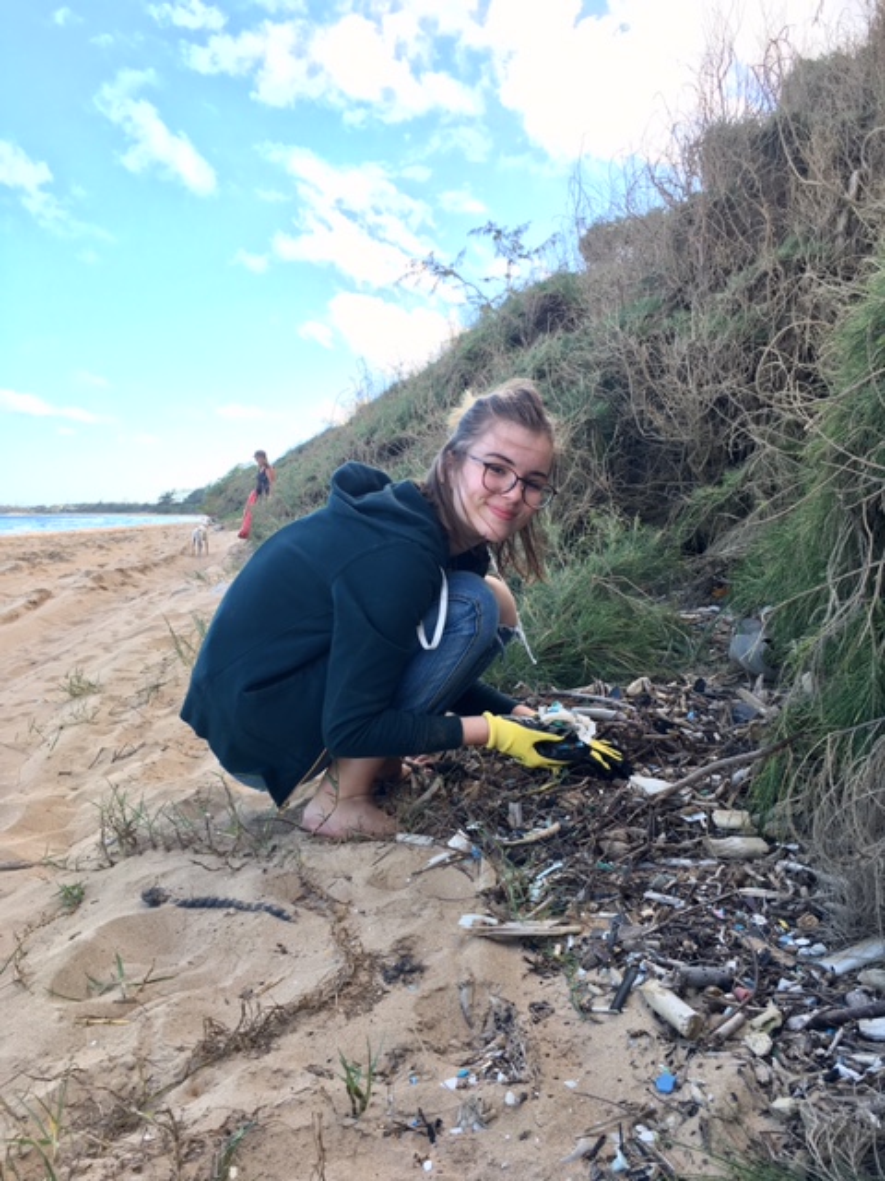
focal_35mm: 29
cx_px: 442
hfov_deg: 48.2
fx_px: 989
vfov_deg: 61.7
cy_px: 590
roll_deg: +1.0
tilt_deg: -4.0
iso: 25
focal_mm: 4.15
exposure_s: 1/124
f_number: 2.2
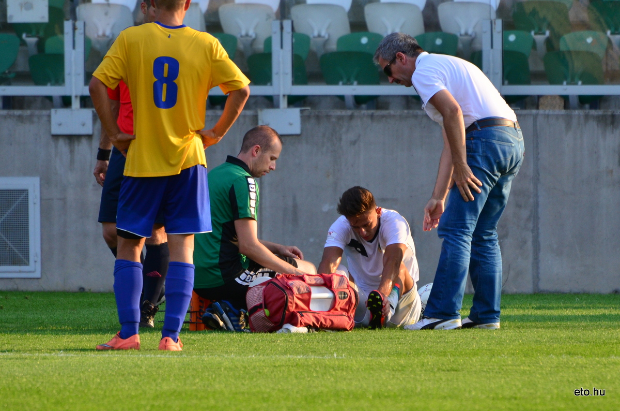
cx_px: 310
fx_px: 7732
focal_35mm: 450
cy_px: 206
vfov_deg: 3.0
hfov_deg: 4.6
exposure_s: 1/500
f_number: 5.6
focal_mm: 300
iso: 500
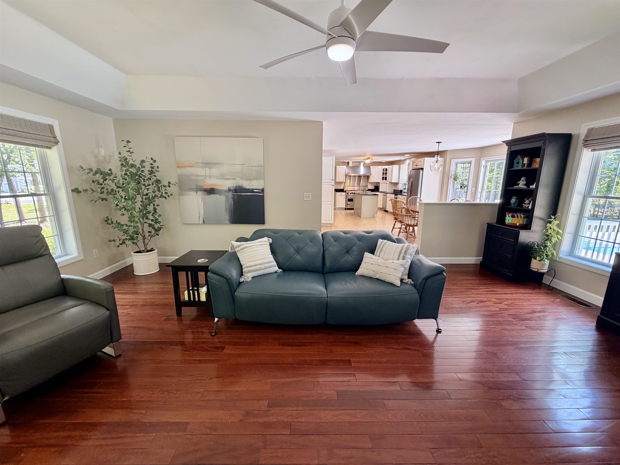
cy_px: 232
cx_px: 310
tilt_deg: -11.2
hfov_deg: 102.1
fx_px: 251
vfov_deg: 85.7
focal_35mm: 14
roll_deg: +0.1
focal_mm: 2.22
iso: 160
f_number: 2.2
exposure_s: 1/60
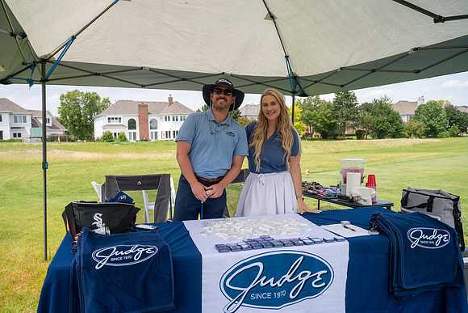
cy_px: 156
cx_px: 234
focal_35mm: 28
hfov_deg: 65.3
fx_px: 365
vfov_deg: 46.3
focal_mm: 28
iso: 250
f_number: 5
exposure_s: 1/800
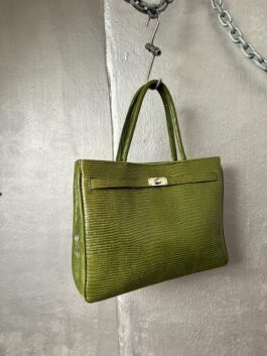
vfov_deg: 71.6
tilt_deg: -0.9
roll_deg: -0.9
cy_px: 178
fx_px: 247
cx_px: 134
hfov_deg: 56.8
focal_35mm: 24
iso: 400
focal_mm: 6.76
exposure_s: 1/60
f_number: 1.78
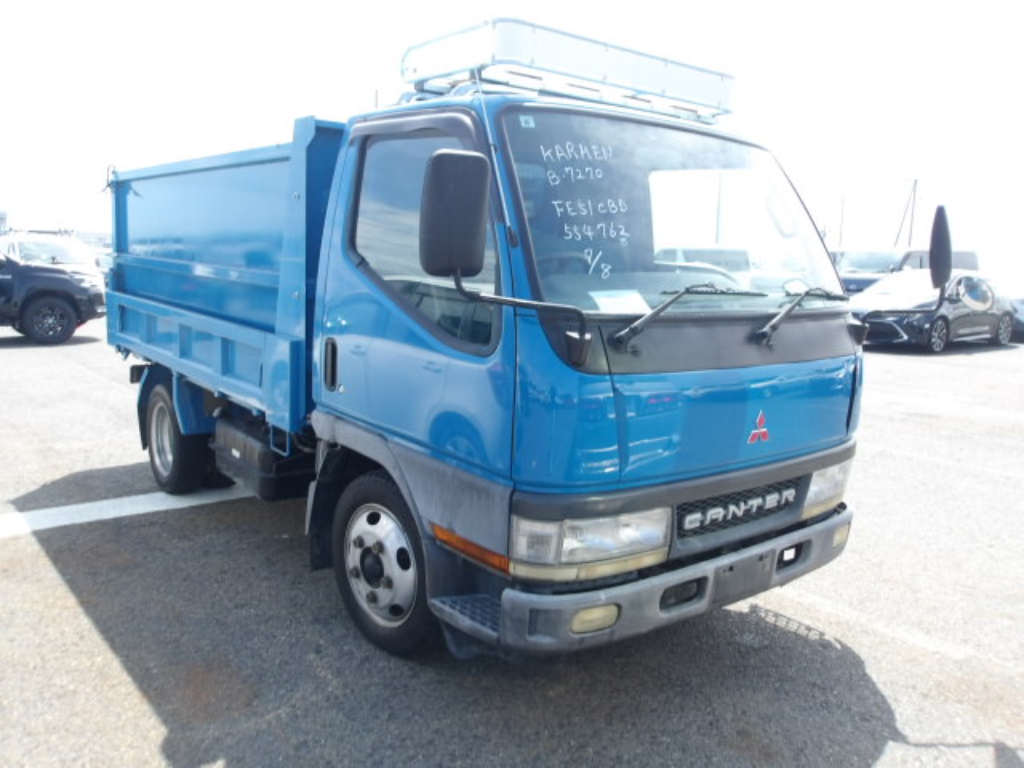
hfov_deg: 65.3
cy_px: 384
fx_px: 799
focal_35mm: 27
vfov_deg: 51.4
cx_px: 512
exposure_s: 1/60
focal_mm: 4.9
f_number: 10.4
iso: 151
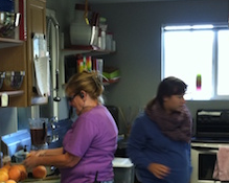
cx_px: 76
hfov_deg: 20.7
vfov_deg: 16.6
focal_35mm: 92
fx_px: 623
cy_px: 138
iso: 80
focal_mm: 3.85
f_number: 2.8
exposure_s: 1/15
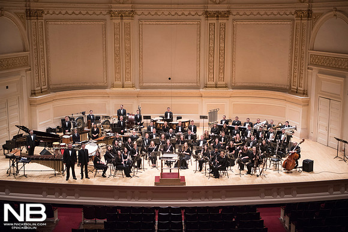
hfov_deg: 35.4
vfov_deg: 24.0
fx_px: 545
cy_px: 116
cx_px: 174
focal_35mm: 56
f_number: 2.8
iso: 1600
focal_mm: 55
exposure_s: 1/200
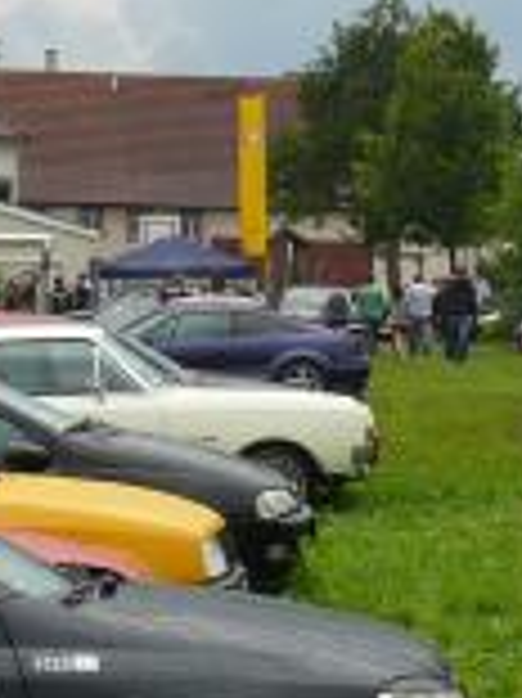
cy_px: 236
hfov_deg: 9.2
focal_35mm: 158
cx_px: 648
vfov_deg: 12.5
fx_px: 3181
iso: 100
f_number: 5.6
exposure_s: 1/200
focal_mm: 7.4
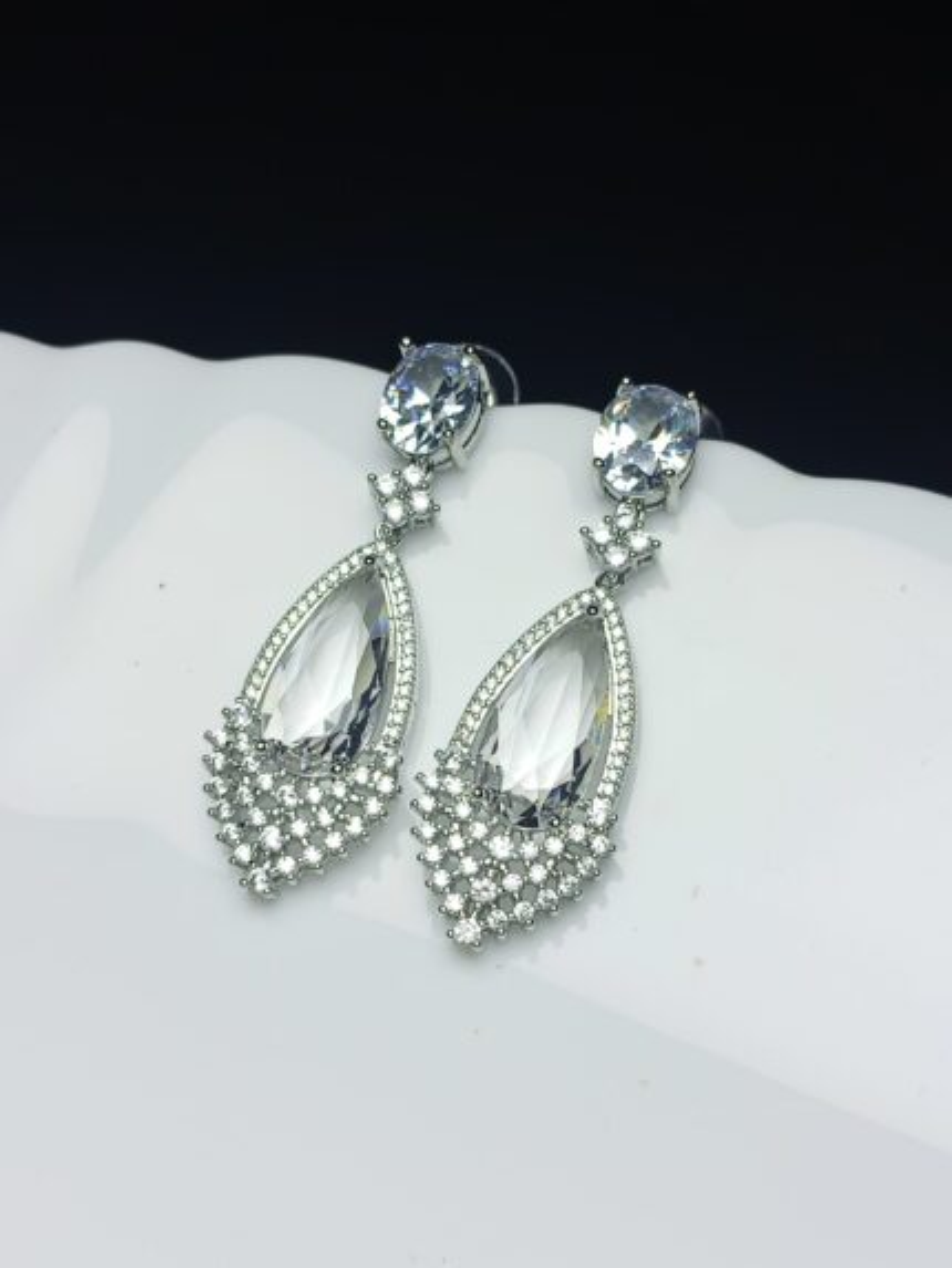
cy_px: 634
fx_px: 1869
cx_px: 476
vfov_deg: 37.5
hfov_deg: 28.6
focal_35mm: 51
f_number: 1.8
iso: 50
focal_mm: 3.98
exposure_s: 1/121
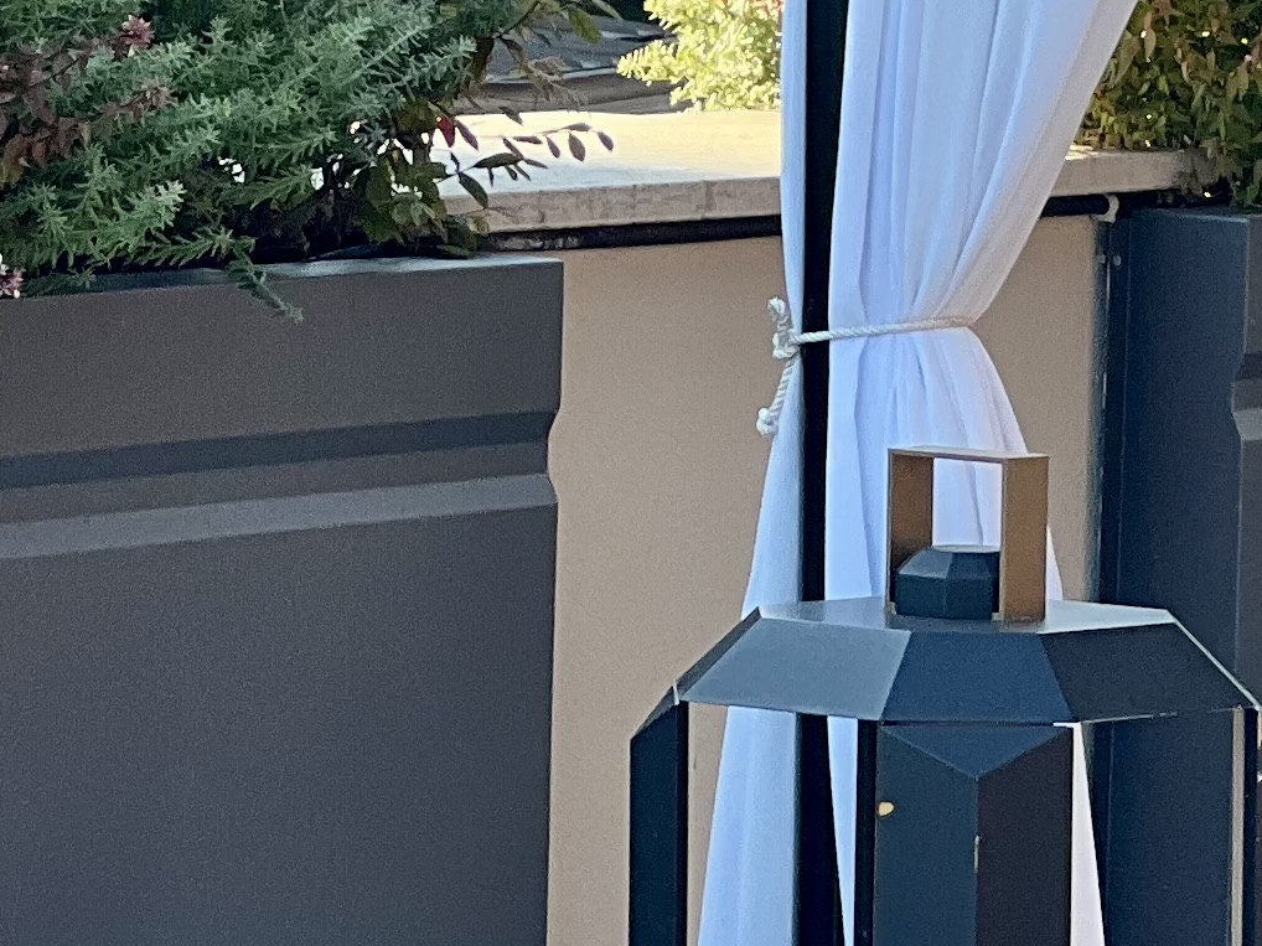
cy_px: -539
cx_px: 1426
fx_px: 11117
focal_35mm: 305
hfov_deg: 6.5
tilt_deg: +0.3
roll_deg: -1.0
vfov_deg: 4.8
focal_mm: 9
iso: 40
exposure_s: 1/158
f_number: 2.8
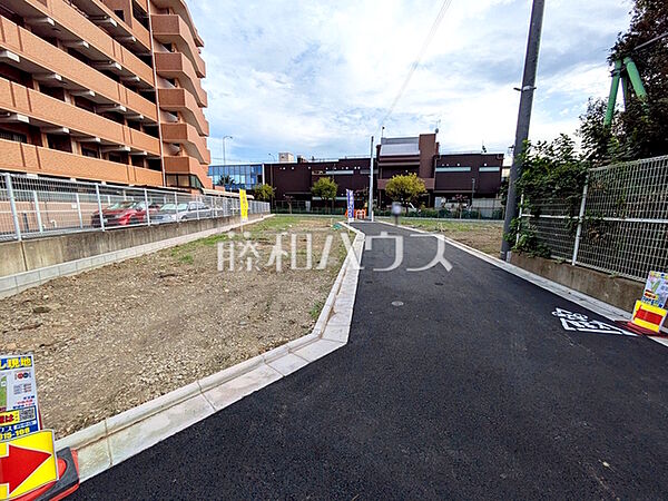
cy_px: 250
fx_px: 270
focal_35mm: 14
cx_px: 334
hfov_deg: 102.1
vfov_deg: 85.7
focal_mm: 1.83
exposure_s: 1/1133
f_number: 2.2
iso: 50
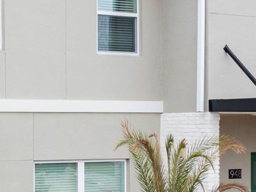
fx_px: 703
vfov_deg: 15.5
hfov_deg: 19.6
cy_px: 136
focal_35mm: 95
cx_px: -35
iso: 100
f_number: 4
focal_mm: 10.26
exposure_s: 1/120
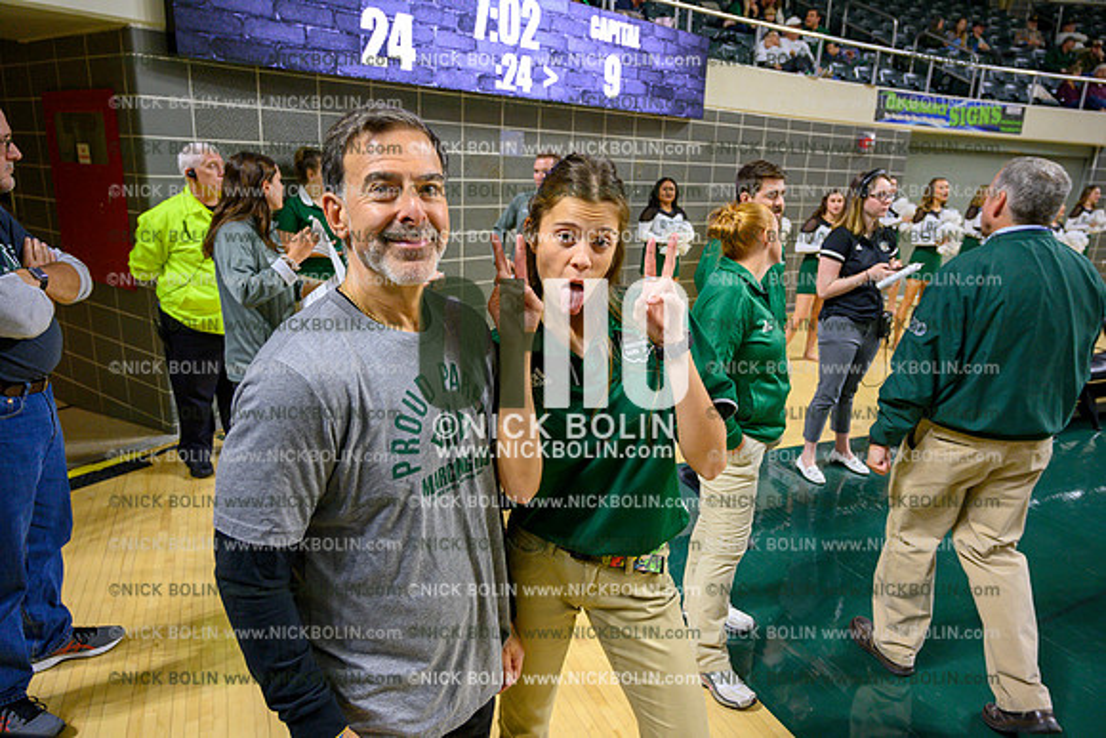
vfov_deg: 53.2
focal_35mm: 24
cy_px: 369
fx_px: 737
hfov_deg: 73.7
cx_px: 553
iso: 3200
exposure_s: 1/200
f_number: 4.5
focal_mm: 24
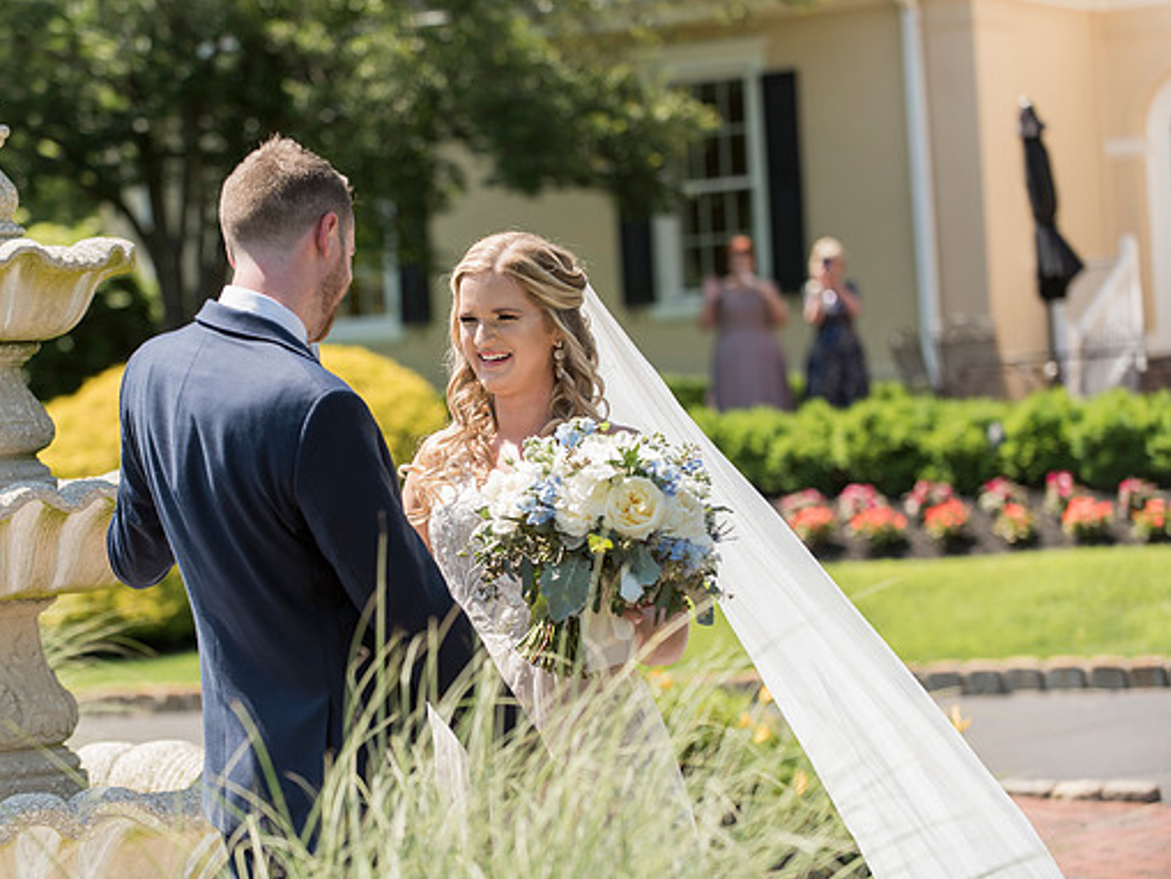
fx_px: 3891
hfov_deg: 17.1
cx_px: 508
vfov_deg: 12.9
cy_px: 441
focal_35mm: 115
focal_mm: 105
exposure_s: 1/1250
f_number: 3.5
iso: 200
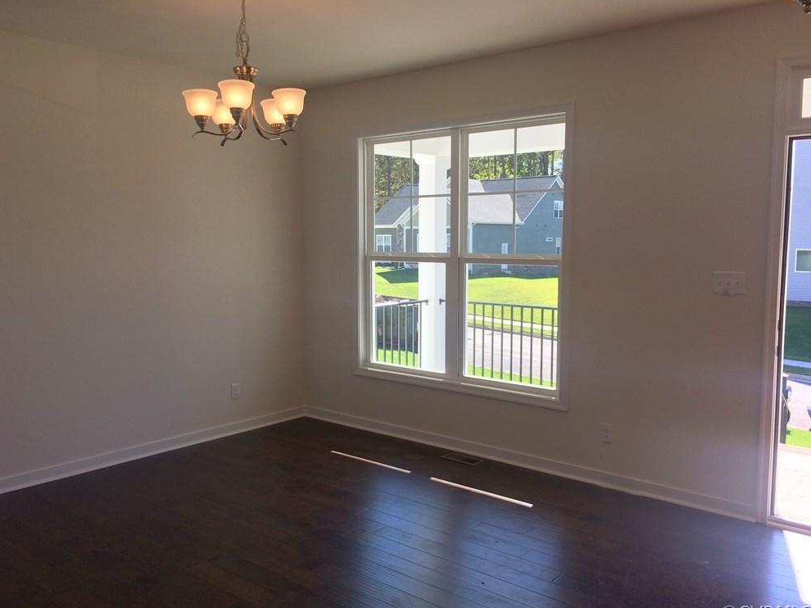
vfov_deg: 46.8
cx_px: 396
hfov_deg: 60.0
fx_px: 703
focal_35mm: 30
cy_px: 311
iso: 32
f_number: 2.2
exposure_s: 1/414
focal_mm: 4.15
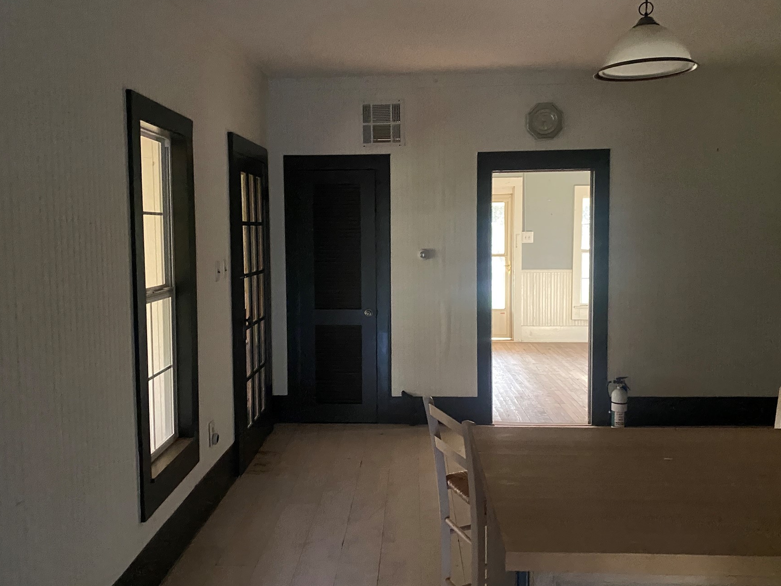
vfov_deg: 45.4
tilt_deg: -3.8
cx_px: 366
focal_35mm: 31
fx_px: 699
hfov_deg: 58.3
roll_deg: -0.9
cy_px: 284
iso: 800
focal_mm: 4.25
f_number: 1.8
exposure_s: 1/30
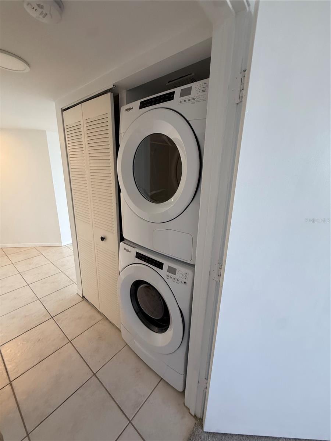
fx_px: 178
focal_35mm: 14
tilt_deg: -16.6
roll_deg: -2.8
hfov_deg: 85.7
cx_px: 166
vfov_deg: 102.1
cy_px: 220
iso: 200
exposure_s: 1/120
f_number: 2.2
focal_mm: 2.22
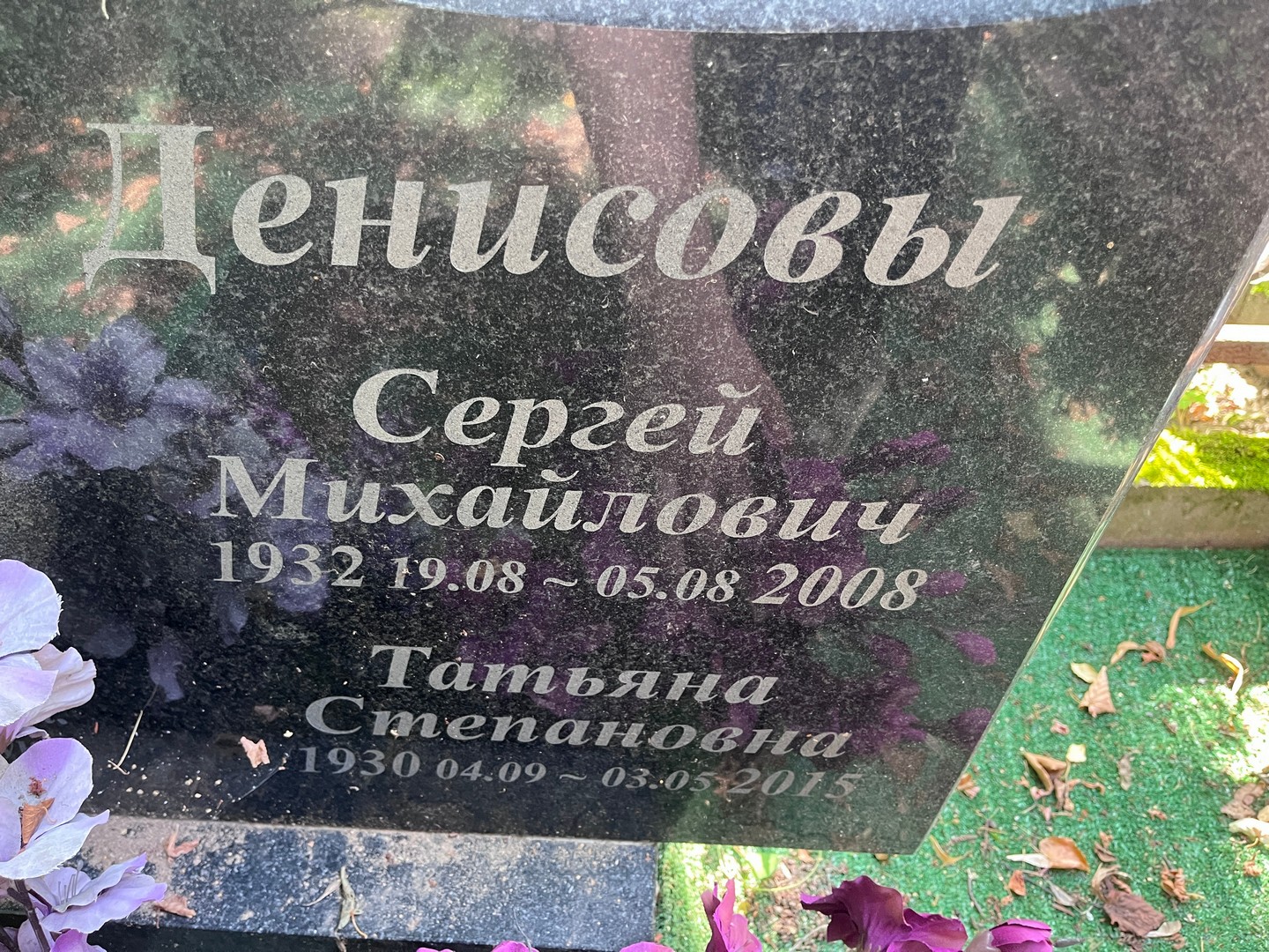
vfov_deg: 53.1
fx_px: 953
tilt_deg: -44.2
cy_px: 476
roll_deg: +1.5
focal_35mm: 26
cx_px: 634
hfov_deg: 67.3
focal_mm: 5.1
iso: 250
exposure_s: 1/60
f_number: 1.6
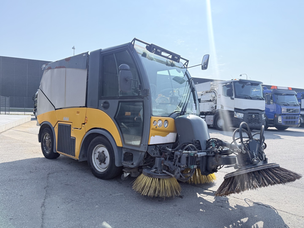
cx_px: 152
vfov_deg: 56.8
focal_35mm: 24
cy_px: 114
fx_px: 211
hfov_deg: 71.6
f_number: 1.78
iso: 100
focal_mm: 6.76
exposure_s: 1/2110
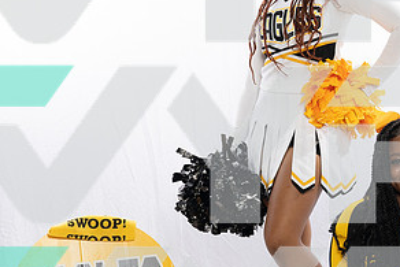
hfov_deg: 22.0
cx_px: 295
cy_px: 138
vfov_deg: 14.9
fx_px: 1023
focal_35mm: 92
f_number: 10
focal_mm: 36
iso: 1250
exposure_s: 1/250
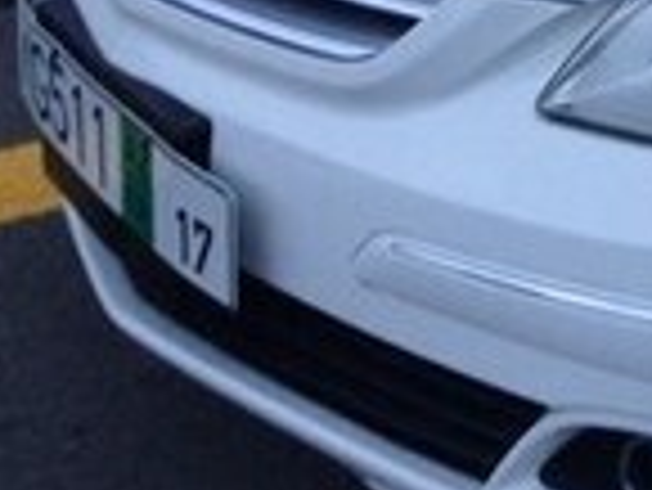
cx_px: 1443
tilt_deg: -15.2
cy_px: -375
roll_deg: -6.0
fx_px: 2828
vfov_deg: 9.5
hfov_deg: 11.4
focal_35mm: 150
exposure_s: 1/30
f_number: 2.4
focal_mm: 4.12
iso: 50
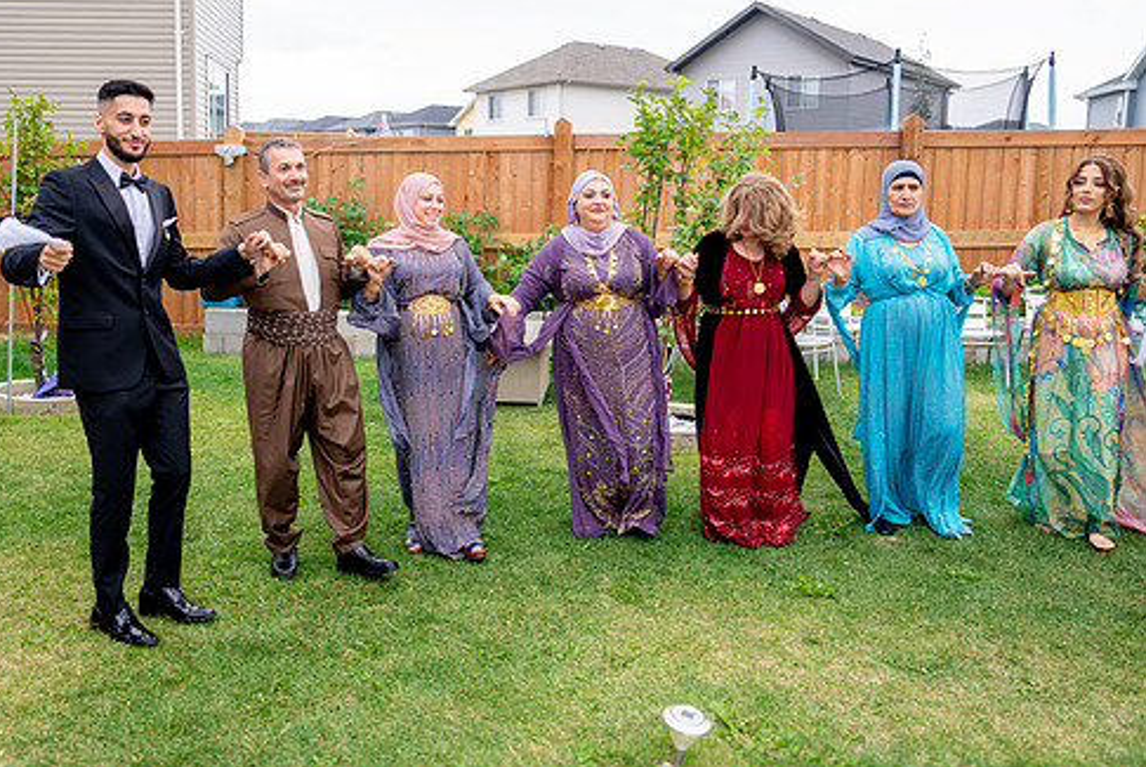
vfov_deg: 42.2
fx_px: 988
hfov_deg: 59.8
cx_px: 465
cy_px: 315
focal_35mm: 31
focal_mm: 26
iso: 100
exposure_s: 1/400
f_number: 2.8
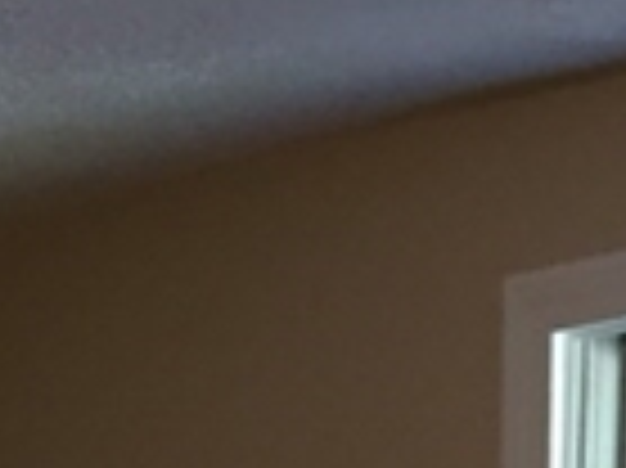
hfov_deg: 8.9
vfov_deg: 6.6
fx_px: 3867
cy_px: 1058
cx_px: -486
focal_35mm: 214
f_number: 2.2
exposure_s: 1/30
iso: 100
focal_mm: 4.15
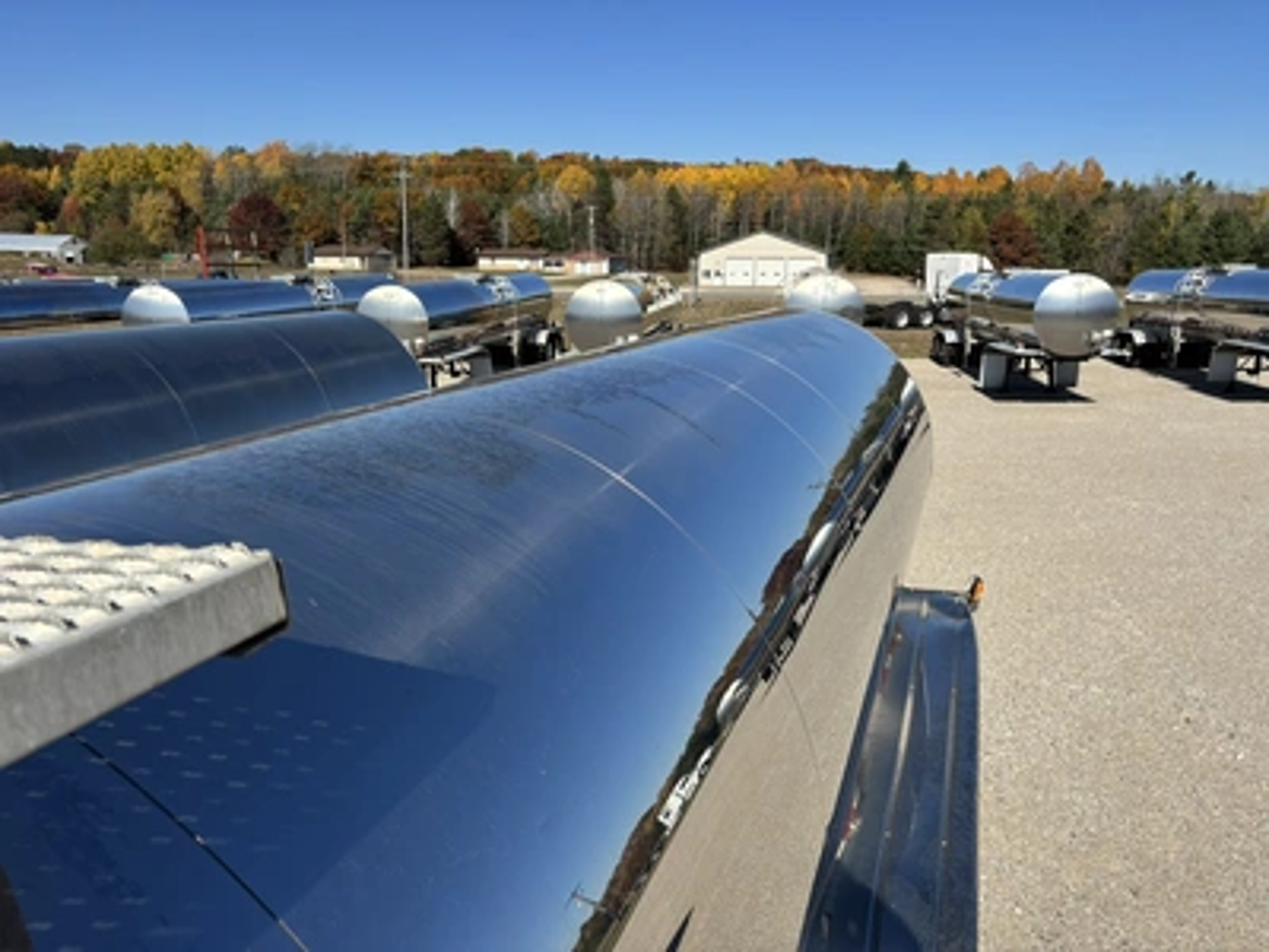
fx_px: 953
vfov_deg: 53.1
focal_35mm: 26
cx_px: 634
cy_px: 476
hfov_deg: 67.3
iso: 50
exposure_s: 1/3788
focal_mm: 5.96
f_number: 1.6
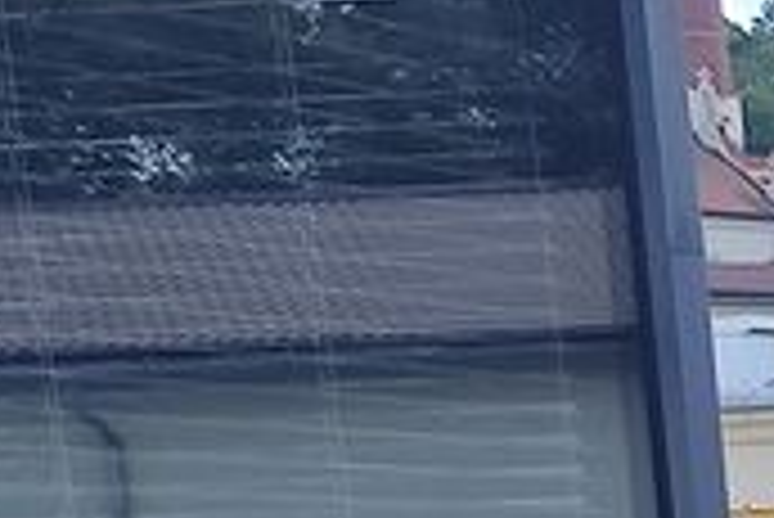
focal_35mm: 167
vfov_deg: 6.8
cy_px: 1896
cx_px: 2304
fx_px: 3593
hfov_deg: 9.6
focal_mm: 7.01
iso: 50
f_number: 1.69
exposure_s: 1/1012
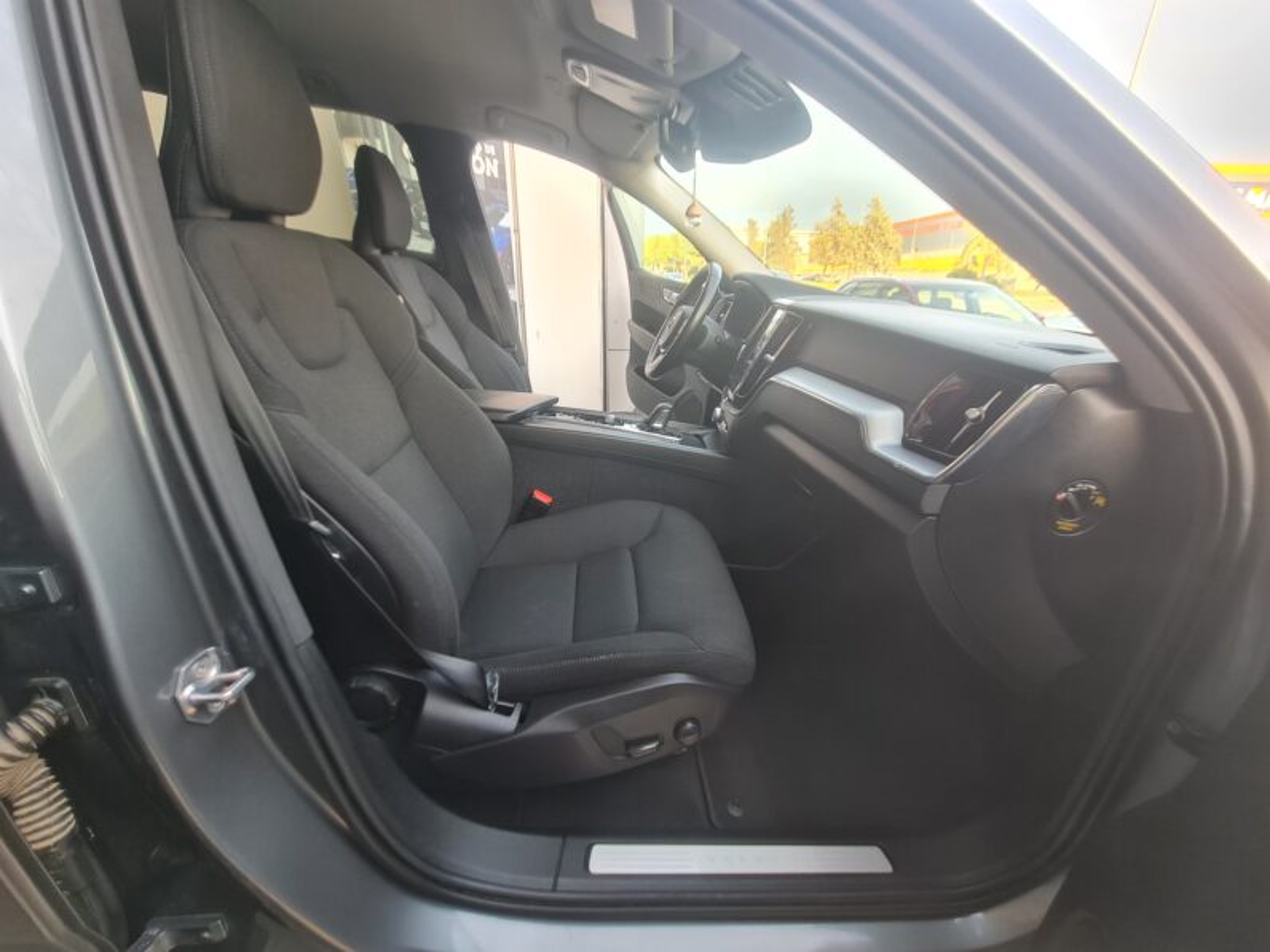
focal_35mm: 13
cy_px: 476
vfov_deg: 89.9
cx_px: 635
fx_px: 477
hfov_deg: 106.2
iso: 125
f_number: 2.2
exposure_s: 1/50
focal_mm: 2.2
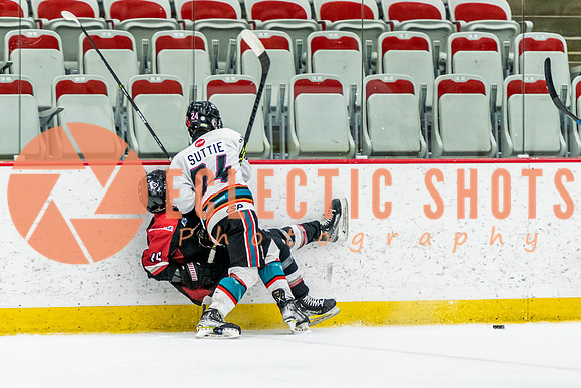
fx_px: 5241
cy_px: 237
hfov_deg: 6.3
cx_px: 299
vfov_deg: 4.2
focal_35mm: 325
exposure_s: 1/640
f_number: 2.8
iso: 2500
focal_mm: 165
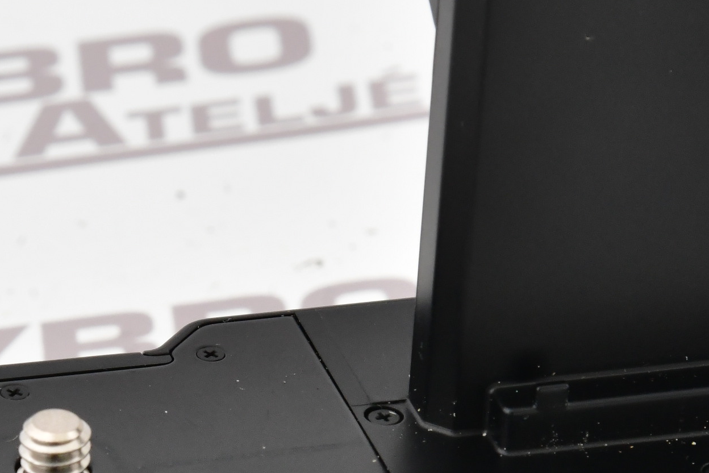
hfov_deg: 5.2
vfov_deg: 3.5
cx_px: 176
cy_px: 409
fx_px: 7818
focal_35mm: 397
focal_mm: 120
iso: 1600
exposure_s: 1/125
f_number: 14
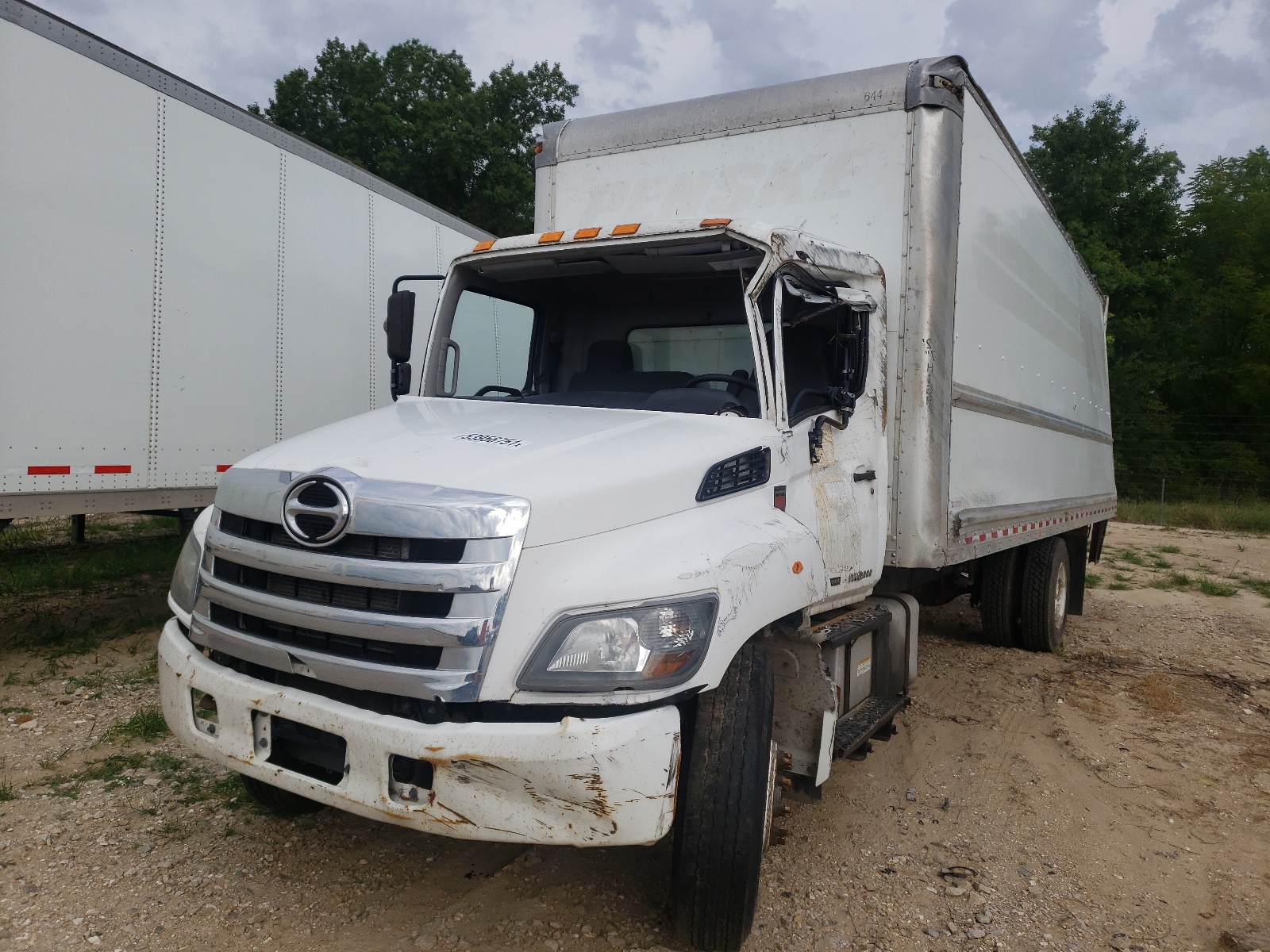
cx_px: 635
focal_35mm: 26
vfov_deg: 53.1
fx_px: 954
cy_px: 476
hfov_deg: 67.3
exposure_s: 1/5000
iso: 50
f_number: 1.5
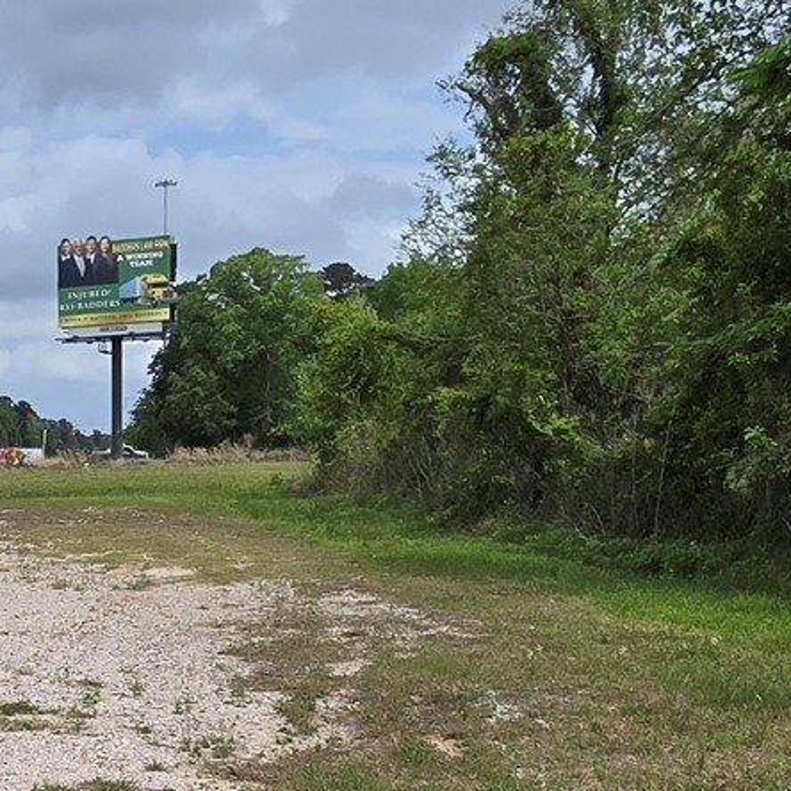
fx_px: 1370
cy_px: 941
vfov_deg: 28.2
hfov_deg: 29.2
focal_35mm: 53
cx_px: -71
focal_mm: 2.2
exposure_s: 1/4554
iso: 50
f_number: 2.2
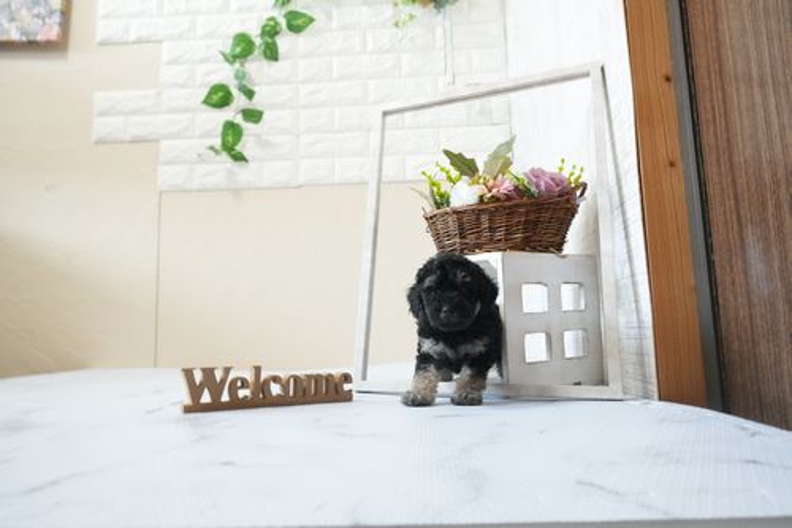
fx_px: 528
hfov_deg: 73.8
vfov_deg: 53.1
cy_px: 264
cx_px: 396
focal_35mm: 24
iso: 3200
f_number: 4
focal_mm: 16
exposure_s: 1/125
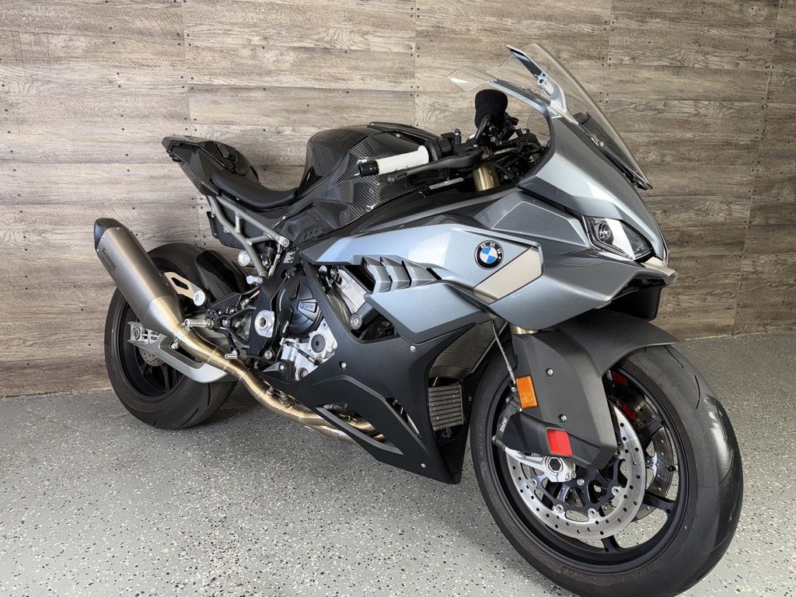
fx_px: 552
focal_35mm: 24
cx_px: 398
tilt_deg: -12.6
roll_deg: +0.2
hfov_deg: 71.6
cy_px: 298
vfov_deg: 56.8
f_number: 1.78
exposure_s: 1/30
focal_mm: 6.76
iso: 50
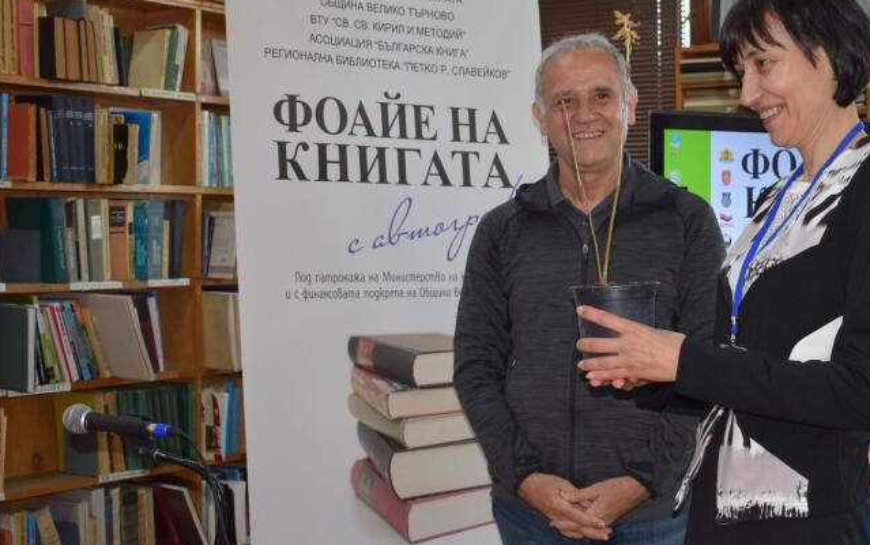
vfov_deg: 19.5
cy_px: 308
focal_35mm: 67
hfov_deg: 30.5
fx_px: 1583
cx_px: 598
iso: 800
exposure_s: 1/80
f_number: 4.5
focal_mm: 31
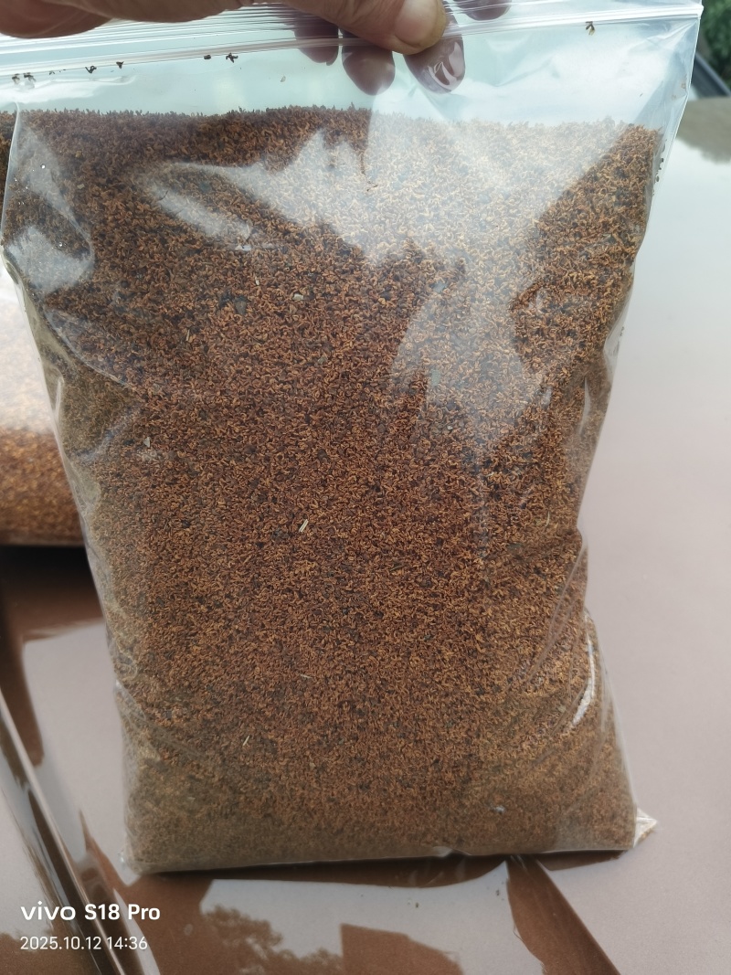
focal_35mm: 23
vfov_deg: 73.9
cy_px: 488
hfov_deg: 58.9
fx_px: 648
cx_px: 366
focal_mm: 5.6
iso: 72
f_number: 1.88
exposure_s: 1/106
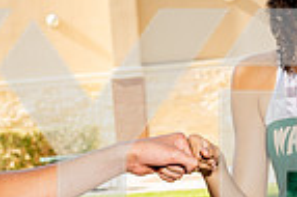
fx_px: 1294
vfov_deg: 8.7
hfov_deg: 13.1
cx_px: 174
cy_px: 109
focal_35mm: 157
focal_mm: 34
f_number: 5
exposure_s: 1/250
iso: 160
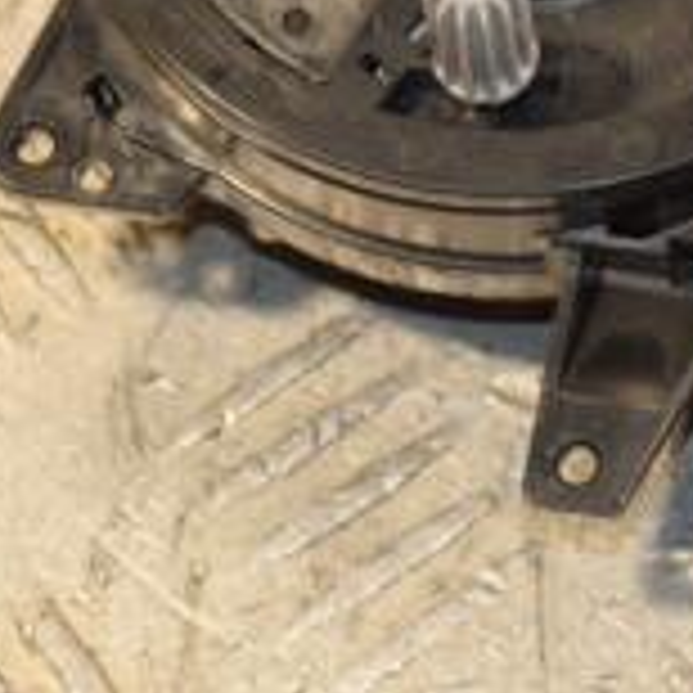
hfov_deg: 5.7
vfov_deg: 5.7
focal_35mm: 308
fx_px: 6976
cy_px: -130
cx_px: 814
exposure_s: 1/200
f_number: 6.3
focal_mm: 62
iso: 800
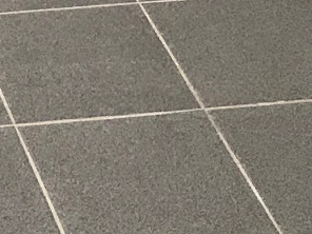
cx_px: -314
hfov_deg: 9.6
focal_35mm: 191
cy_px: -358
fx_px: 1722
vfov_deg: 7.2
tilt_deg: -19.9
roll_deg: +1.4
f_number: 1.8
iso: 40
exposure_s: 1/23
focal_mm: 3.99
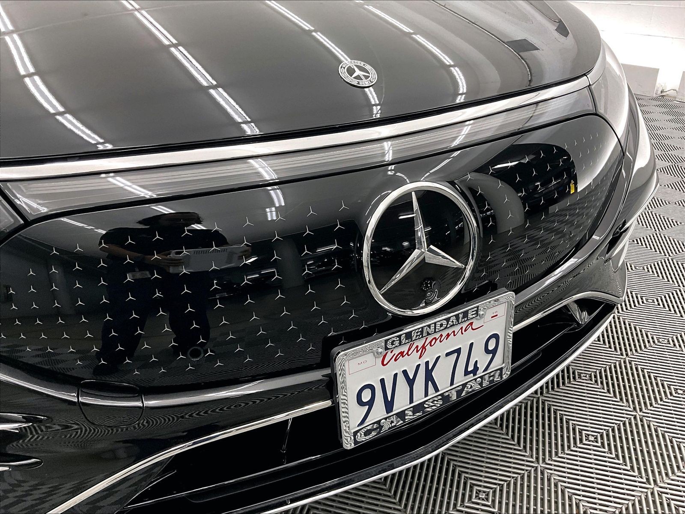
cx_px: 342
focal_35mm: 29
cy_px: 257
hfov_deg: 61.7
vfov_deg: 48.2
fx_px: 574
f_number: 1.8
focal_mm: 3
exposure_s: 1/60
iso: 125
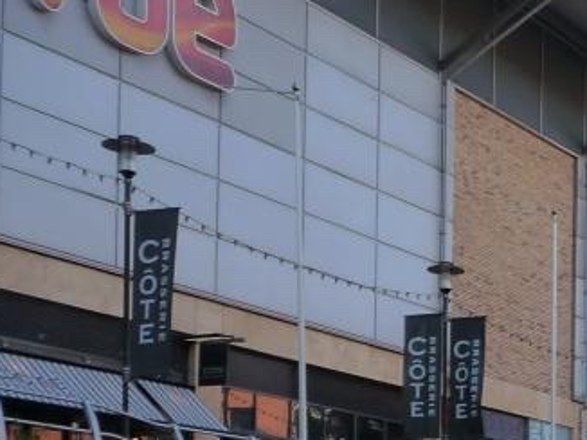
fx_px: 1491
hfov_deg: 19.4
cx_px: 882
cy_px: 620
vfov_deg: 15.7
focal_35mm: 88
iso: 160
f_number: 3.3
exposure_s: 1/400
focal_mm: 4.7
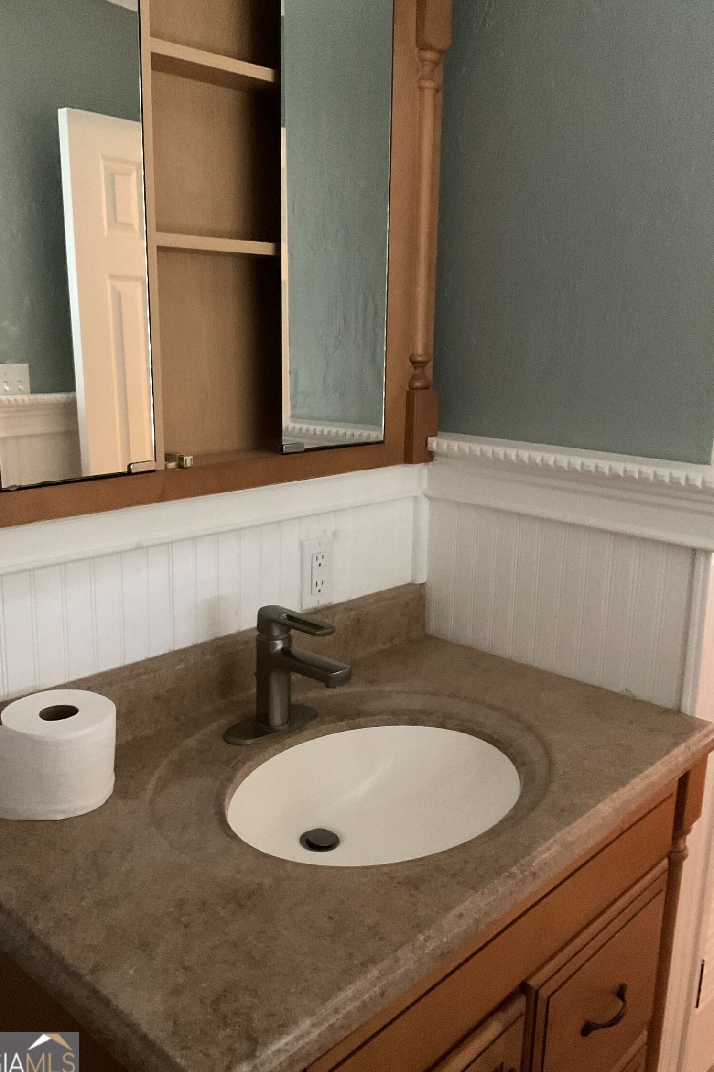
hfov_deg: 42.3
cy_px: 536
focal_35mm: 31
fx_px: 922
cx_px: 327
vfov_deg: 60.3
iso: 500
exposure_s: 1/24
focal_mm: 3
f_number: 1.8
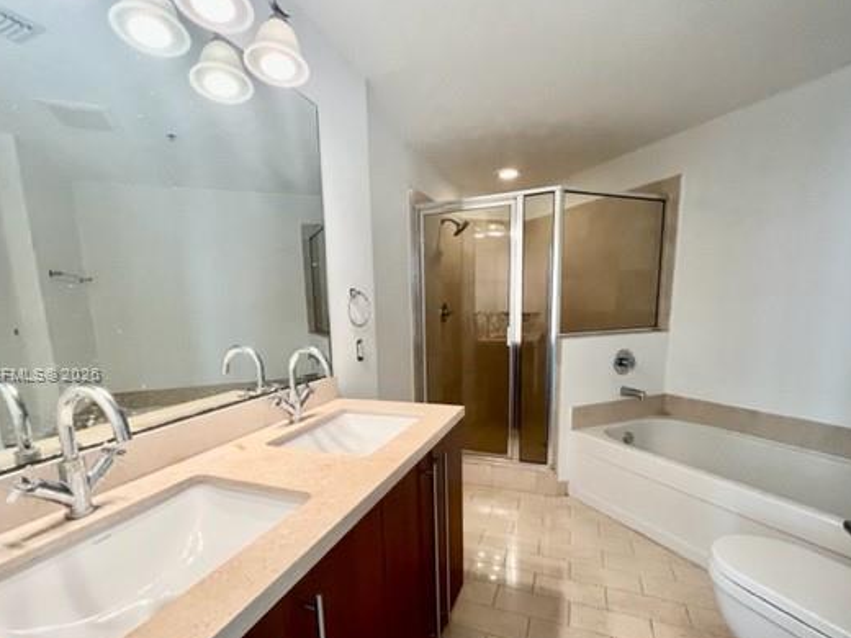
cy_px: 375
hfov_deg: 94.4
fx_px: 393
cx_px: 399
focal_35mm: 16
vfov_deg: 77.4
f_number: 1.8
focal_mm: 1.57
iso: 200
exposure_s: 1/120
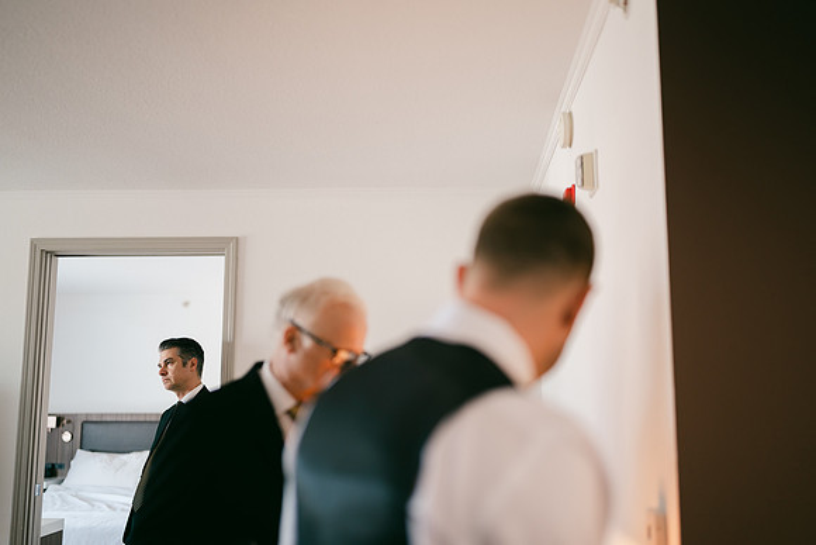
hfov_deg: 52.7
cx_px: 417
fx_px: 823
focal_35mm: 36
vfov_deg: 36.6
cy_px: 273
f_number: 1.2
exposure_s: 1/125
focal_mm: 35
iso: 400
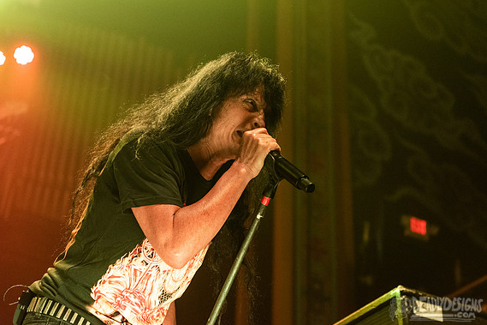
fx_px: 879
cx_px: 282
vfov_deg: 20.9
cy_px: 134
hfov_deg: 30.9
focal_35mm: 65
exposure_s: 1/400
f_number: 3.2
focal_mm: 55
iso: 2500
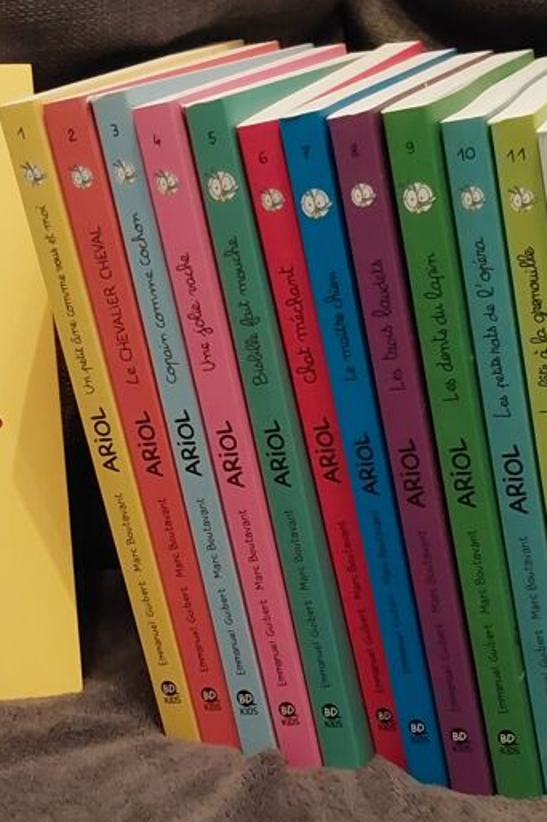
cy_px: 514
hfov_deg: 16.8
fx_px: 1848
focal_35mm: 81
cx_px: 259
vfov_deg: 25.0
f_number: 1.8
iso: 500
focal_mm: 4.6
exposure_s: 1/25
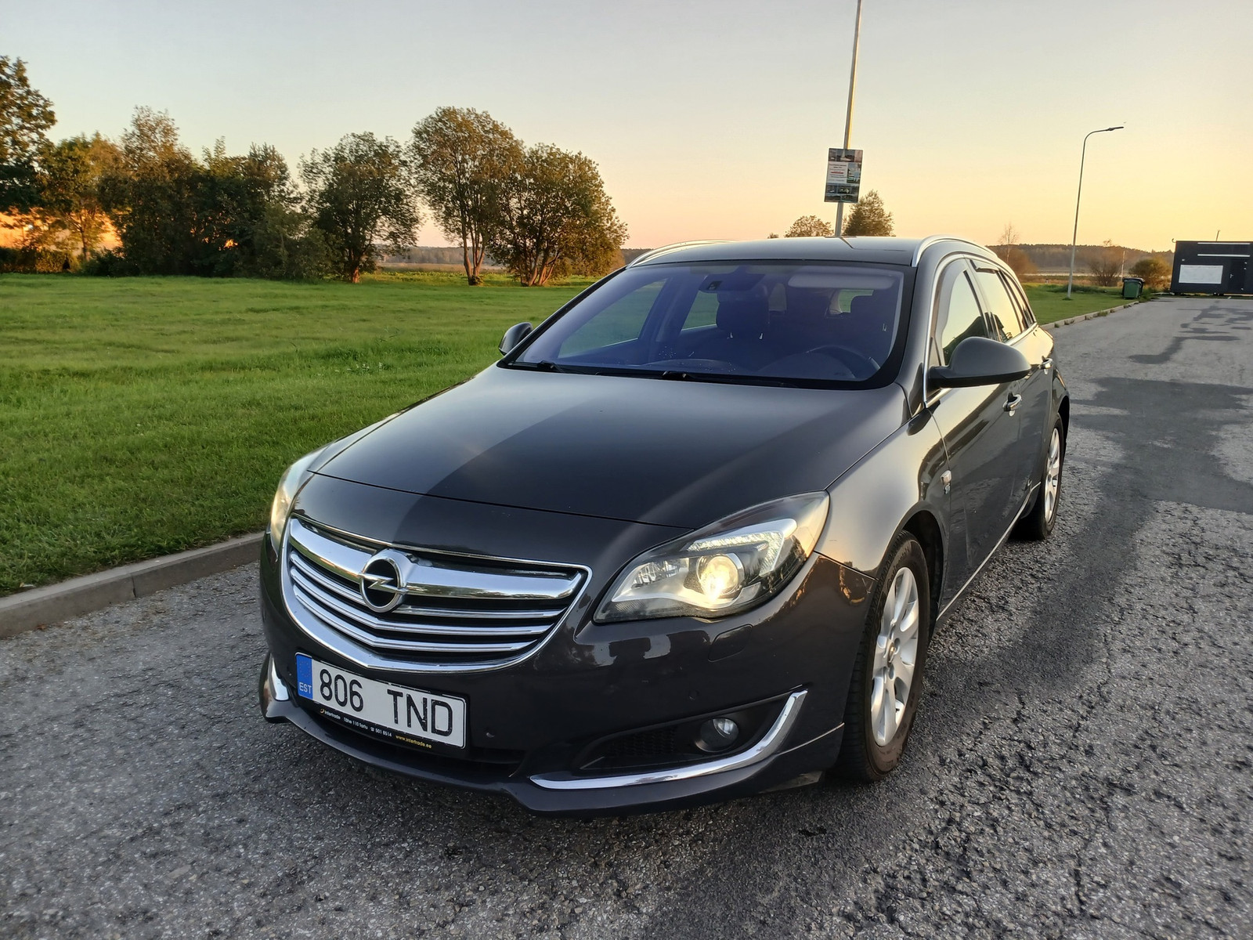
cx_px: 626
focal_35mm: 26
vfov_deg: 53.1
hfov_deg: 67.3
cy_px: 470
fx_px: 941
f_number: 1.8
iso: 25
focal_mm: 3.98
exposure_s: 1/50
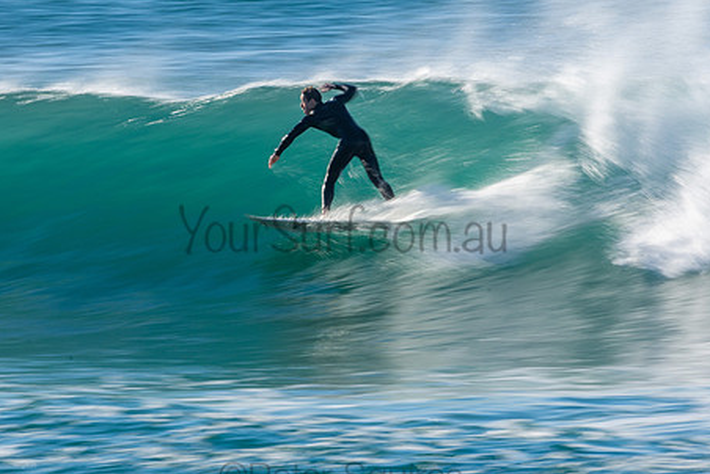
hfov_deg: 2.1
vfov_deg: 1.4
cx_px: 341
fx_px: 18984
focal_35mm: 962
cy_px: 216
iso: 100
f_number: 20
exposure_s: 1/40
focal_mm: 500
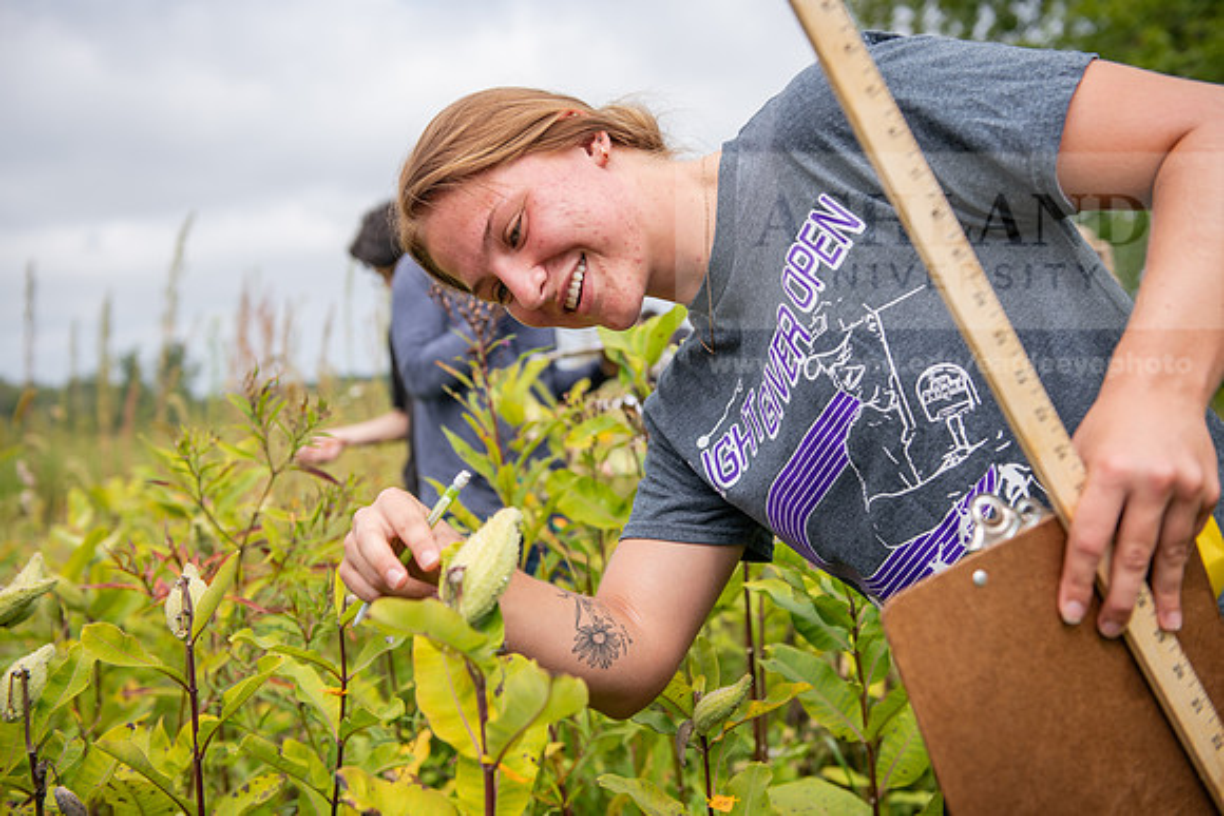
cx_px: 612
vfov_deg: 31.9
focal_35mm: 42
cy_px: 408
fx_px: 1428
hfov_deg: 46.4
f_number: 3.5
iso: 100
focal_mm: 42
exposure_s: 1/500
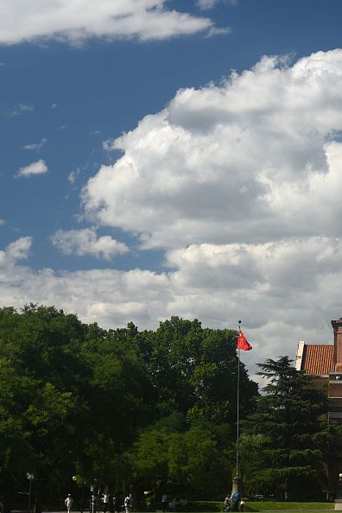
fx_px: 1439
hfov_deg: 13.2
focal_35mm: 101
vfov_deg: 20.2
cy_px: 329
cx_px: 409
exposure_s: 1/80
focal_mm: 50
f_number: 9
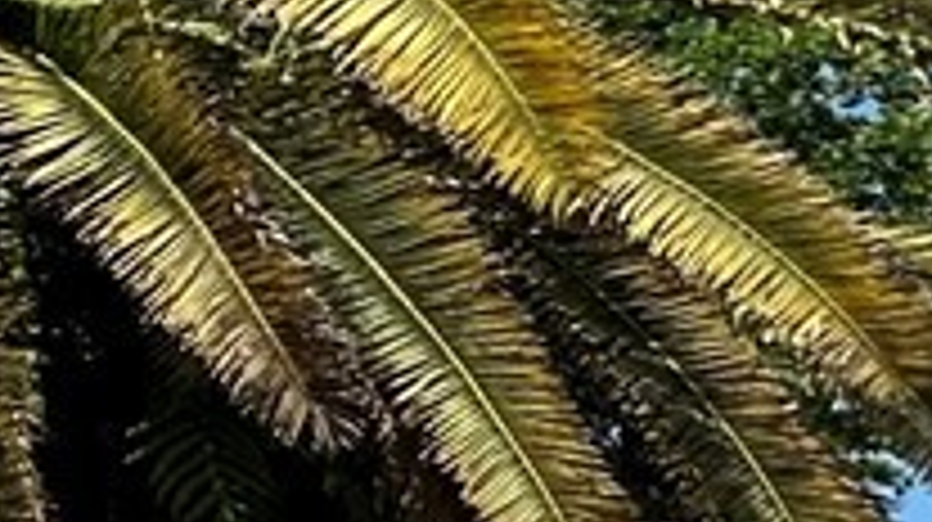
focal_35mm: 118
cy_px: 166
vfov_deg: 10.2
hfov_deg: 10.0
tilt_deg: +19.8
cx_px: -2197
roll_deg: +0.6
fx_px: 2913
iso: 50
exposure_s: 1/2053
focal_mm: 2.22
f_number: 2.2
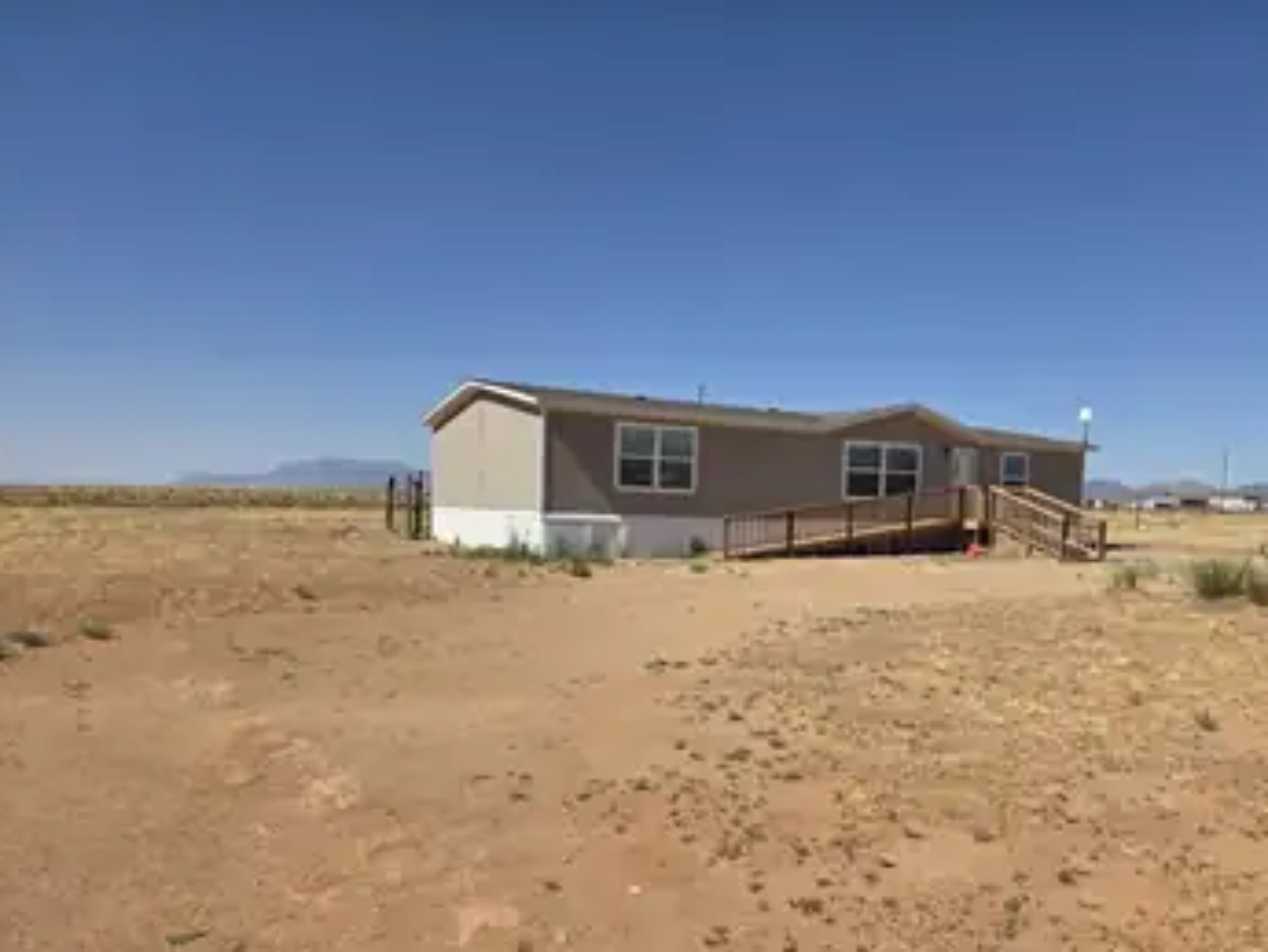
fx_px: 1026
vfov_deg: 49.5
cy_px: 564
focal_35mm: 28
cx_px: 731
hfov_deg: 63.1
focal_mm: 6.25
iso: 64
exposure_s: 1/7944
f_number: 1.7
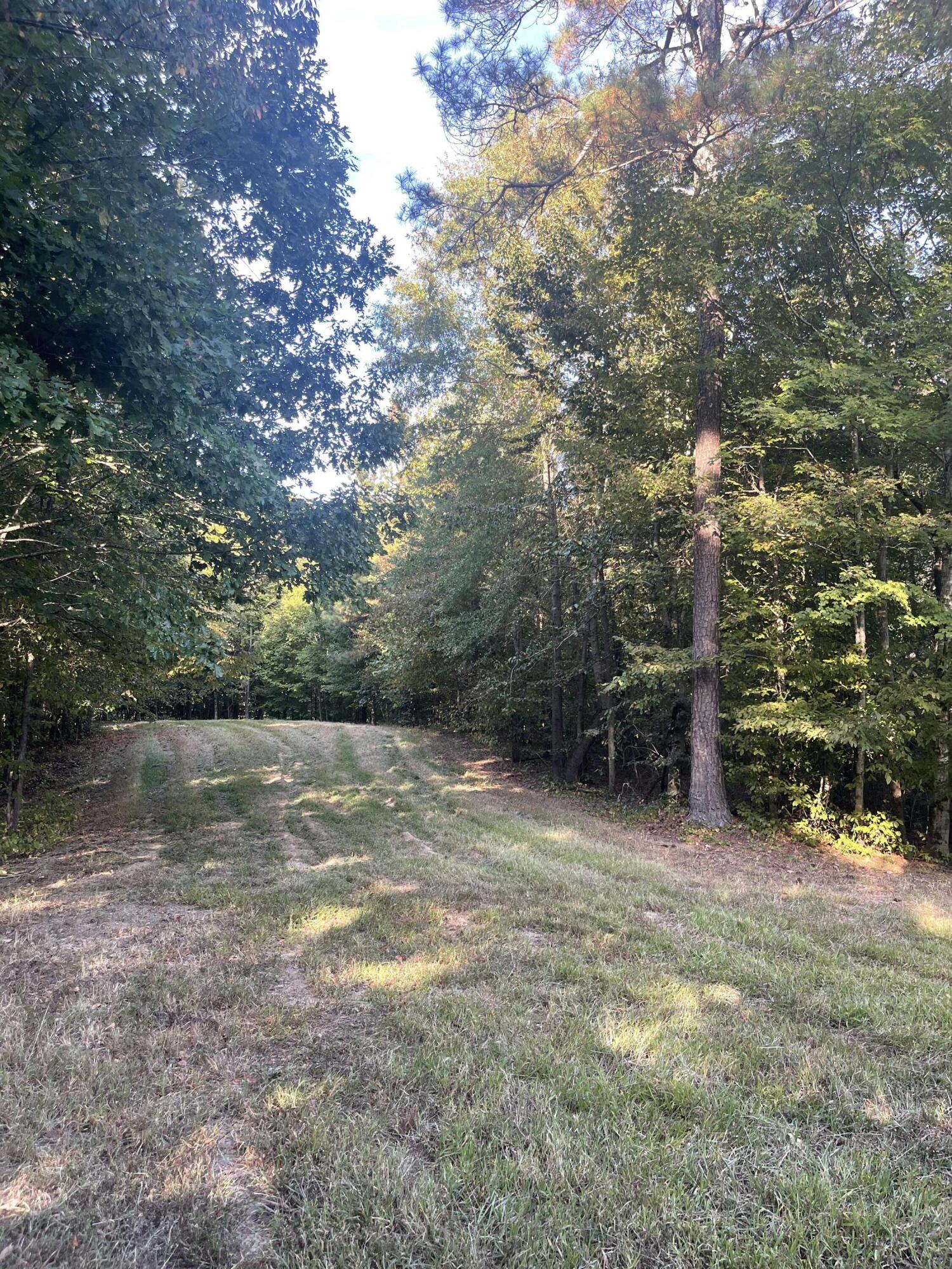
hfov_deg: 53.1
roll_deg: +0.0
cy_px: 634
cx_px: 476
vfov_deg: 67.3
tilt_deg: +2.5
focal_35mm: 26
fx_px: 953
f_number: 1.6
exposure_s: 1/121
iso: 40
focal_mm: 5.1
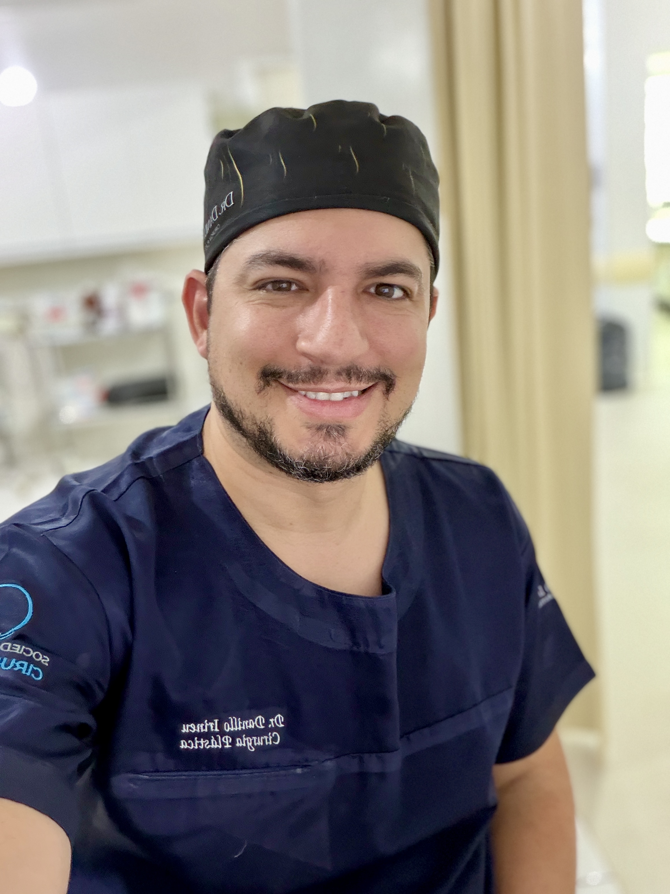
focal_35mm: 30
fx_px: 774
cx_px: 335
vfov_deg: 60.0
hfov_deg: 46.8
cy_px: 447
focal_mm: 2.71
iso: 400
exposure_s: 1/30
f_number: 1.9
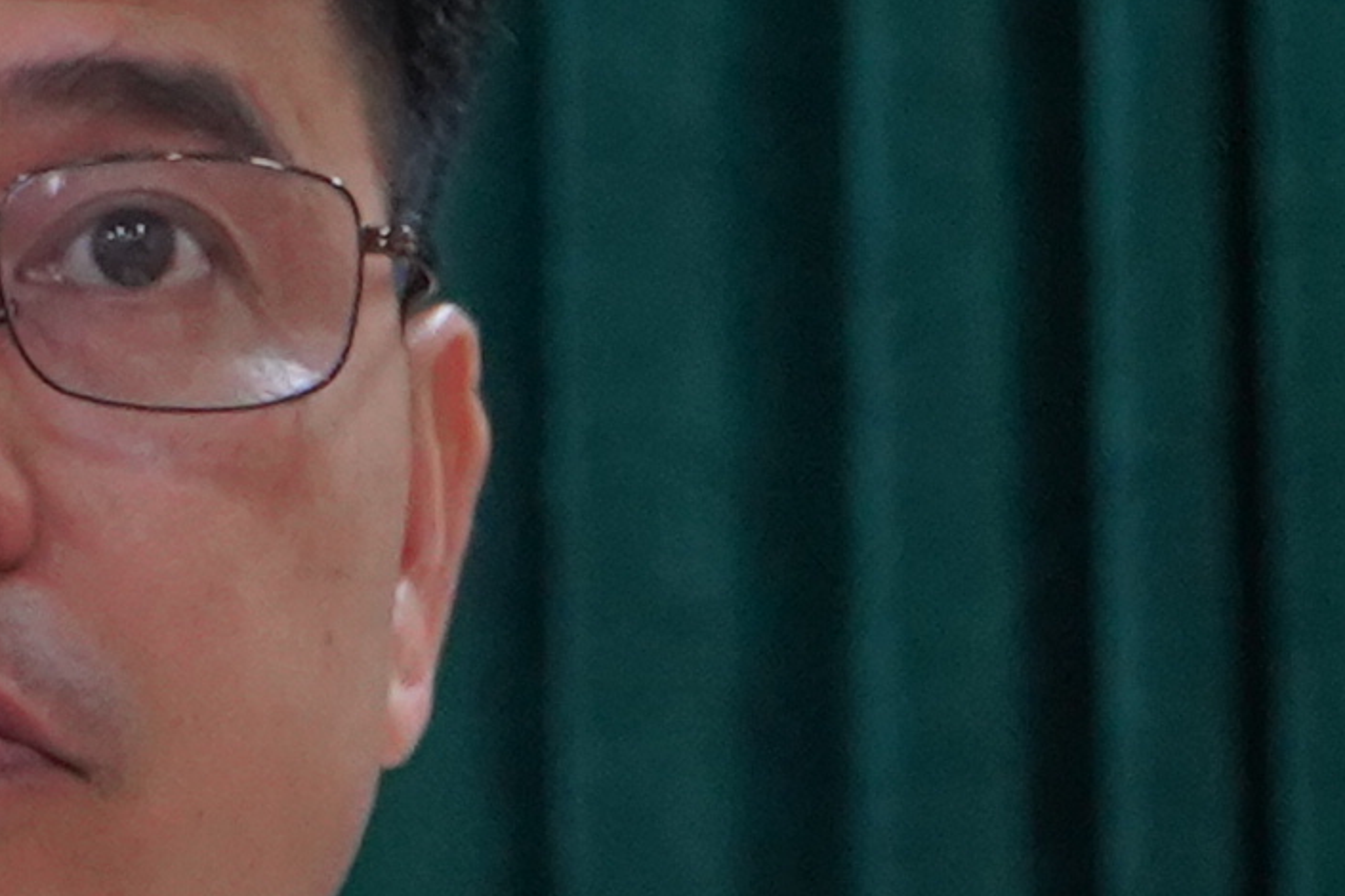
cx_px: -195
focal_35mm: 419
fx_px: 15653
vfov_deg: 3.3
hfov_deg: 4.9
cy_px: 774
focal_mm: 50
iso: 2500
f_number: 4
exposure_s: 1/160
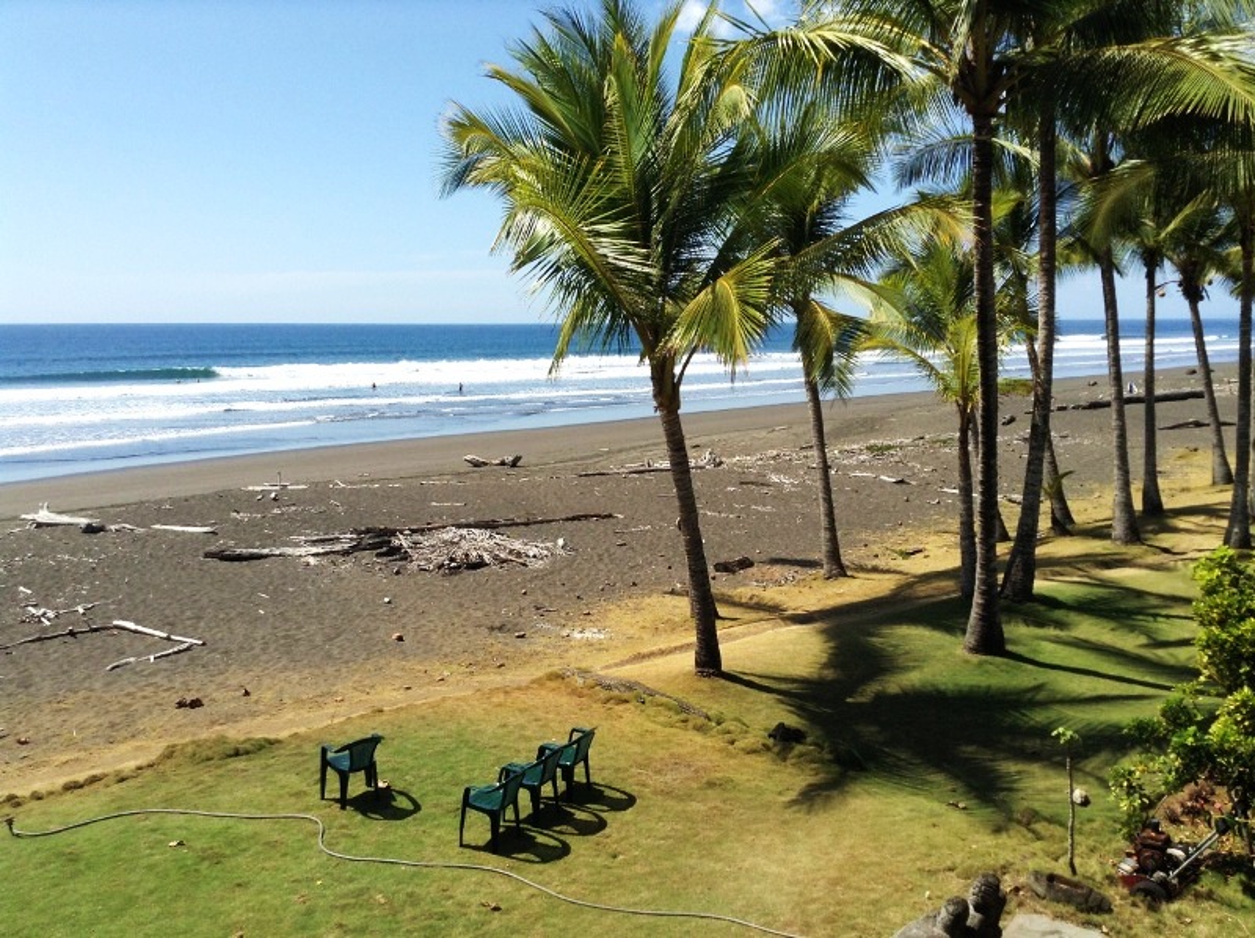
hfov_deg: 55.4
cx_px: 628
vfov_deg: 42.9
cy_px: 469
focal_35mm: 33
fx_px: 1195
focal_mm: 3.3
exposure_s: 1/1379
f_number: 2.4
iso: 32
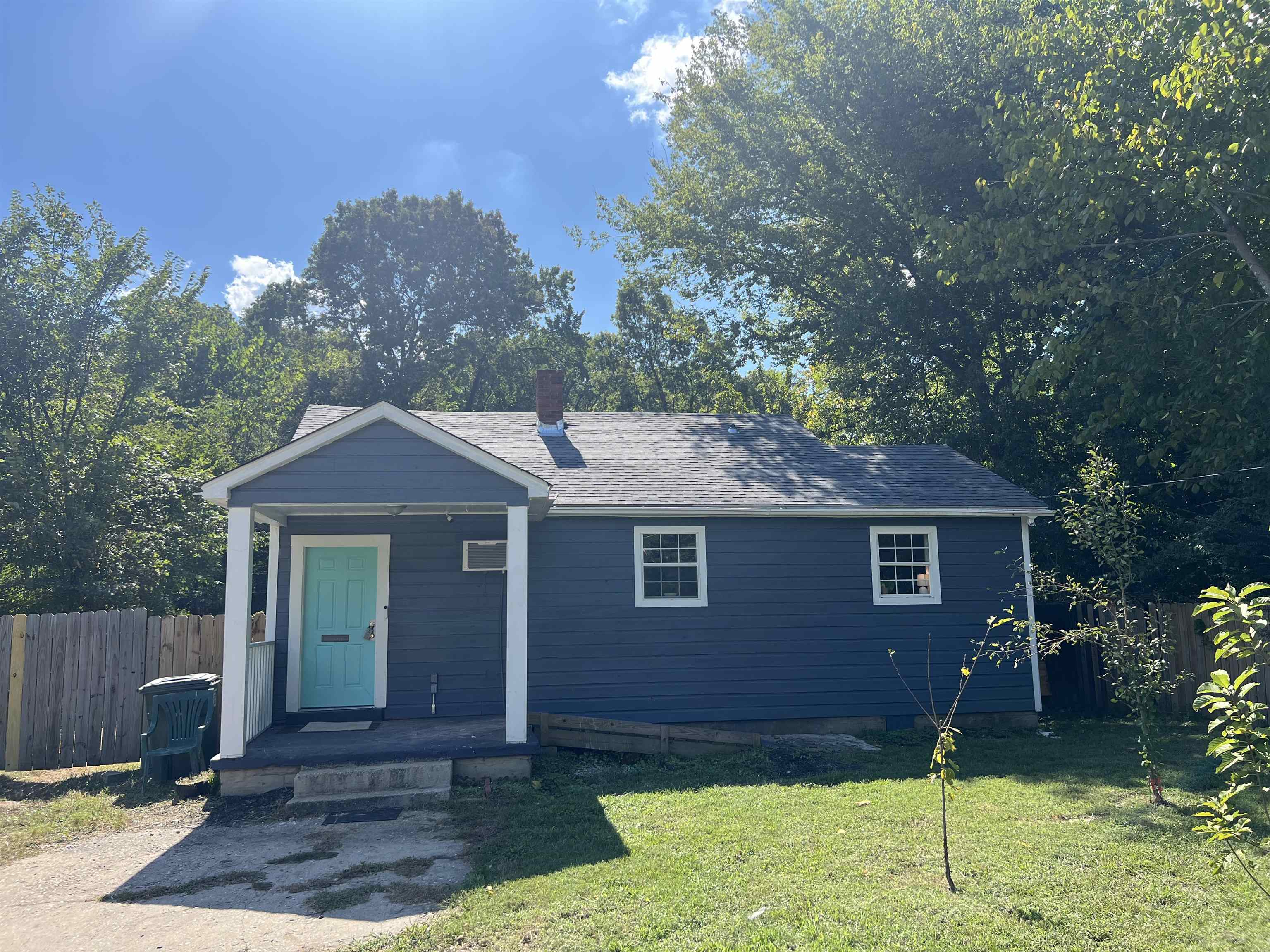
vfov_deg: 53.1
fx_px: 954
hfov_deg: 67.3
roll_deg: +1.2
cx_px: 635
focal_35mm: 26
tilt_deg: +8.1
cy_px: 476
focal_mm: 5.7
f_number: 1.5
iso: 50
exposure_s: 1/2353
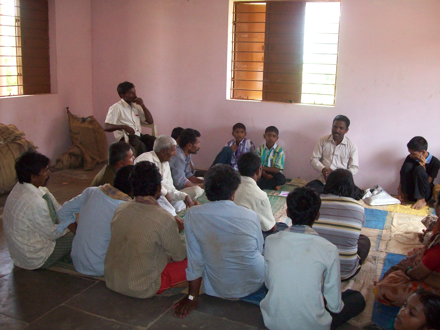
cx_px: 220
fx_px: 458
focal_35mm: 36
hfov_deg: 51.4
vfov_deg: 39.7
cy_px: 165
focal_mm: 6
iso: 200
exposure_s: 1/64
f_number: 2.7
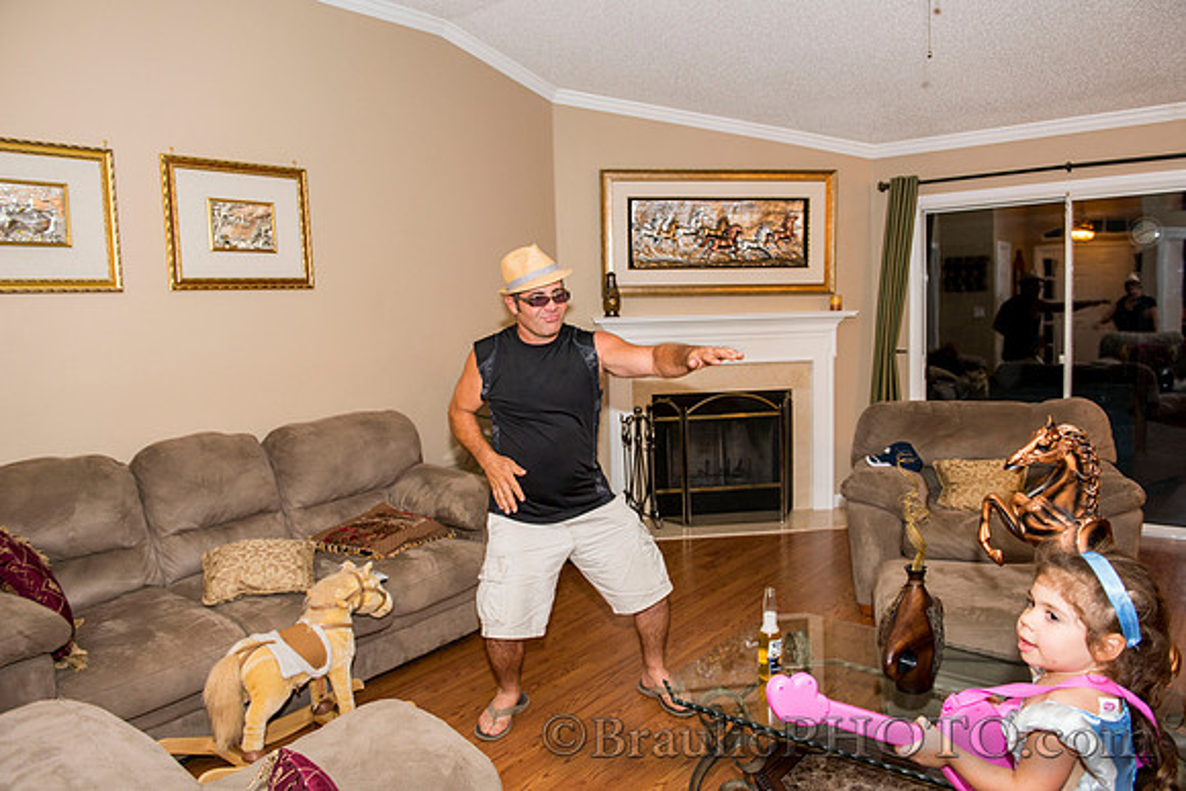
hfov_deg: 67.4
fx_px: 890
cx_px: 593
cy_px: 396
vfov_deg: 48.0
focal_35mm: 27
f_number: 4
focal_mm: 27
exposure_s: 1/60
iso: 800
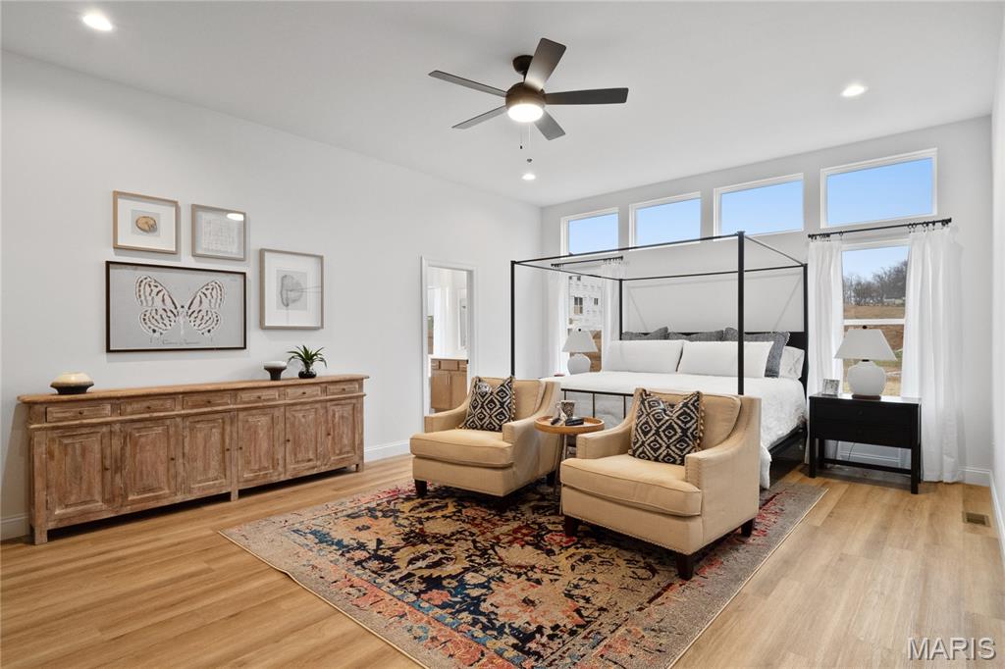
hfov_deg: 90.0
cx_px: 502
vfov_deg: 67.3
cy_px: 334
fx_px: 502
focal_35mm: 18
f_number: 8
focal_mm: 9
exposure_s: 1/13
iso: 400
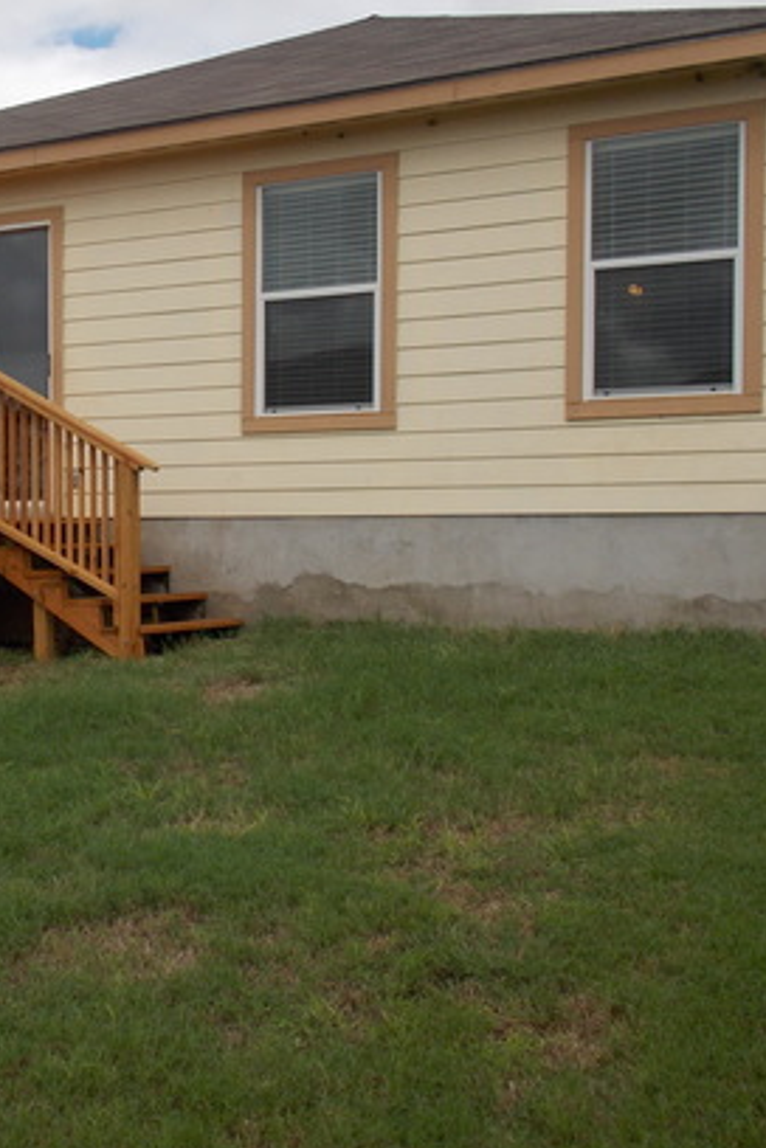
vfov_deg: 40.3
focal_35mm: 49
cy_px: 577
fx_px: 1564
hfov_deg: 26.8
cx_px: 118
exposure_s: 1/800
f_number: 3.3
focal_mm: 5.3
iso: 80
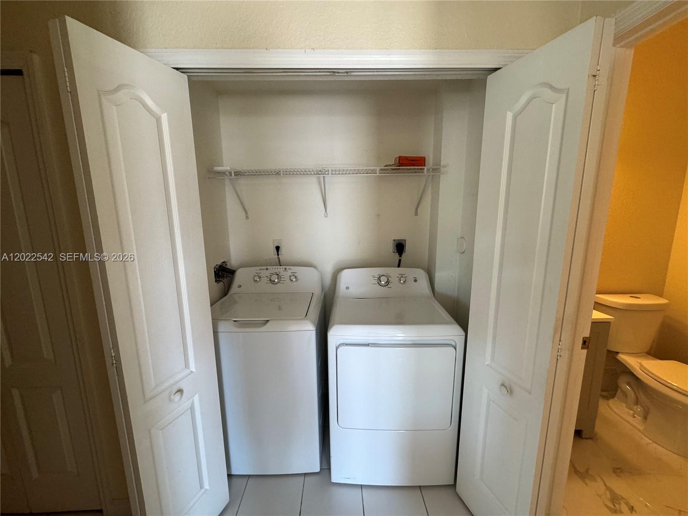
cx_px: 344
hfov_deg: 102.1
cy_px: 258
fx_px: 278
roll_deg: +0.5
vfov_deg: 85.7
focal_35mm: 14
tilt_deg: -10.3
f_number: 2.2
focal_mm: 2.22
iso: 250
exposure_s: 1/120
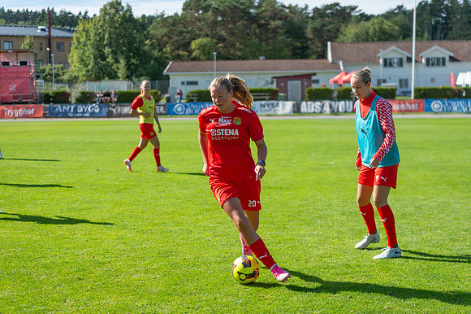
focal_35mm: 70
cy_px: 157
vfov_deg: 19.4
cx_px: 236
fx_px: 915
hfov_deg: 28.9
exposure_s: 1/2000
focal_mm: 70
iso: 160
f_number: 3.2
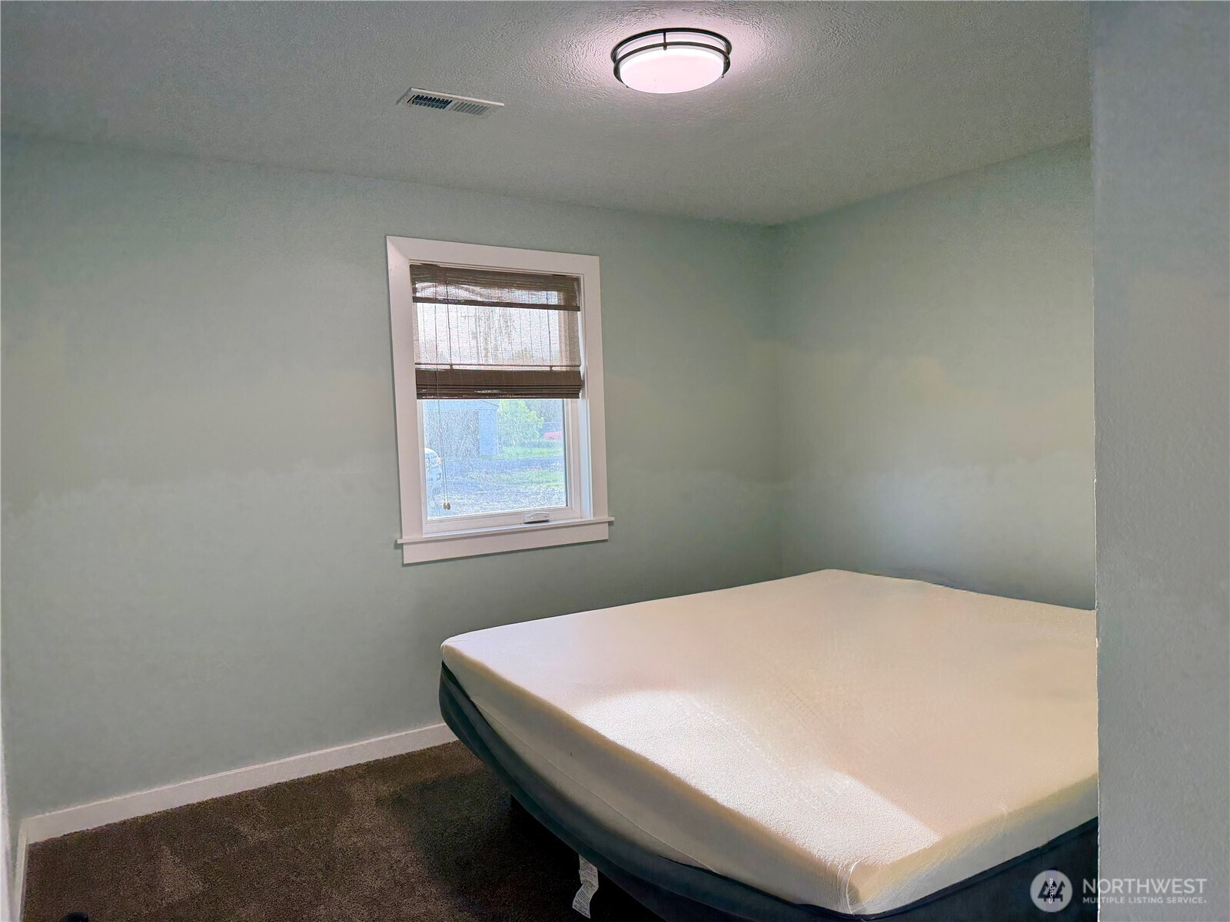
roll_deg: +1.8
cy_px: 461
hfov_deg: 71.6
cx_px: 615
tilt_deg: -3.3
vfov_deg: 56.8
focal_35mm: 24
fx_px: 853
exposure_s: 1/221
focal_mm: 6.76
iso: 160
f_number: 1.78
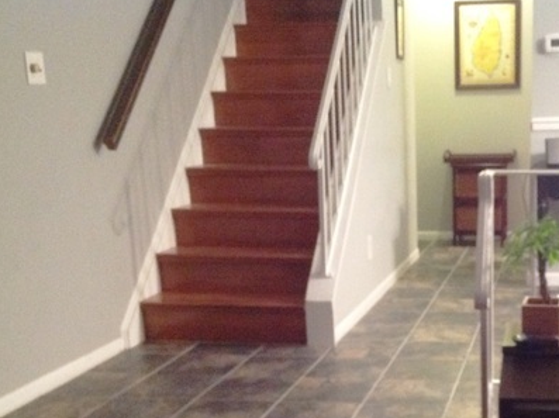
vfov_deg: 24.4
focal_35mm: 59
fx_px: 952
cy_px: 339
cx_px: 440
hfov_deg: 31.9
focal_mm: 4.28
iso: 640
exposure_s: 1/15
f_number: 2.4
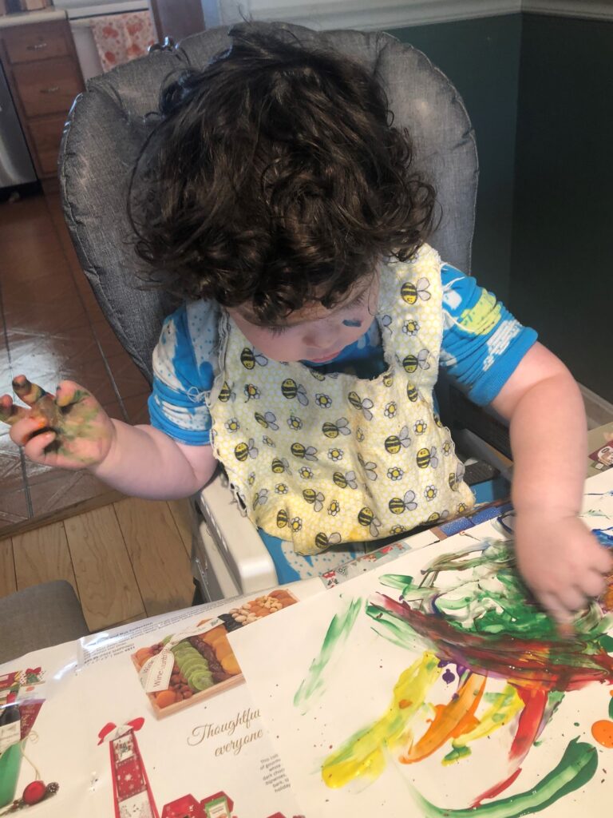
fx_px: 661
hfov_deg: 49.7
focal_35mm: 28
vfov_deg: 63.4
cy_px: 409
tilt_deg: -31.7
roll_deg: +6.6
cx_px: 306
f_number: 1.8
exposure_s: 1/24
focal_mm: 3.99
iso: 40
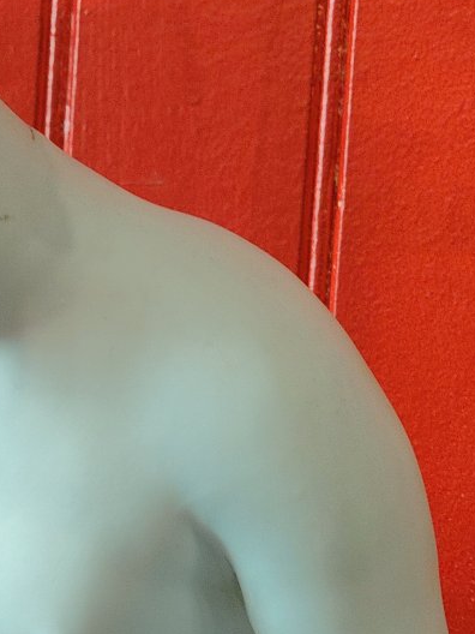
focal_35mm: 109
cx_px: -6
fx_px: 1994
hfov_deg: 13.4
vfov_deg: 17.9
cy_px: 474
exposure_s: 1/33.3
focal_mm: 5.25
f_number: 4
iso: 200
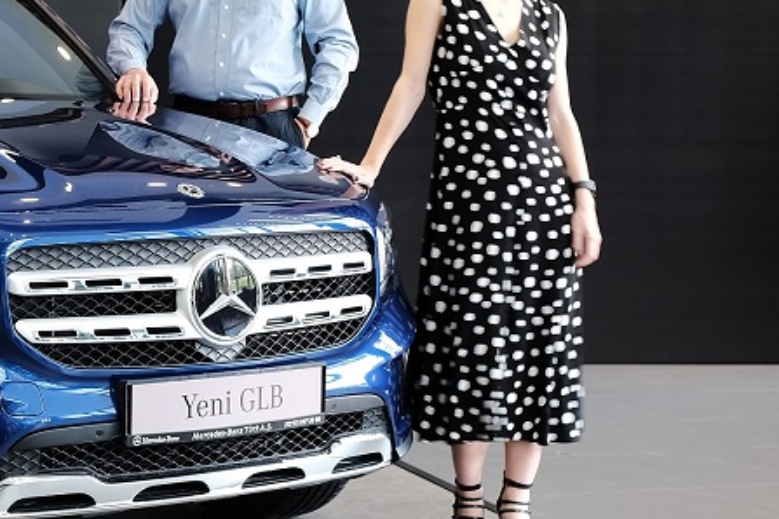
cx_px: 34
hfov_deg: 23.1
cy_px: 207
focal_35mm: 85
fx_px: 1839
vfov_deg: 16.1
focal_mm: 25.4
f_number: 4
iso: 200
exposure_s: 1/9
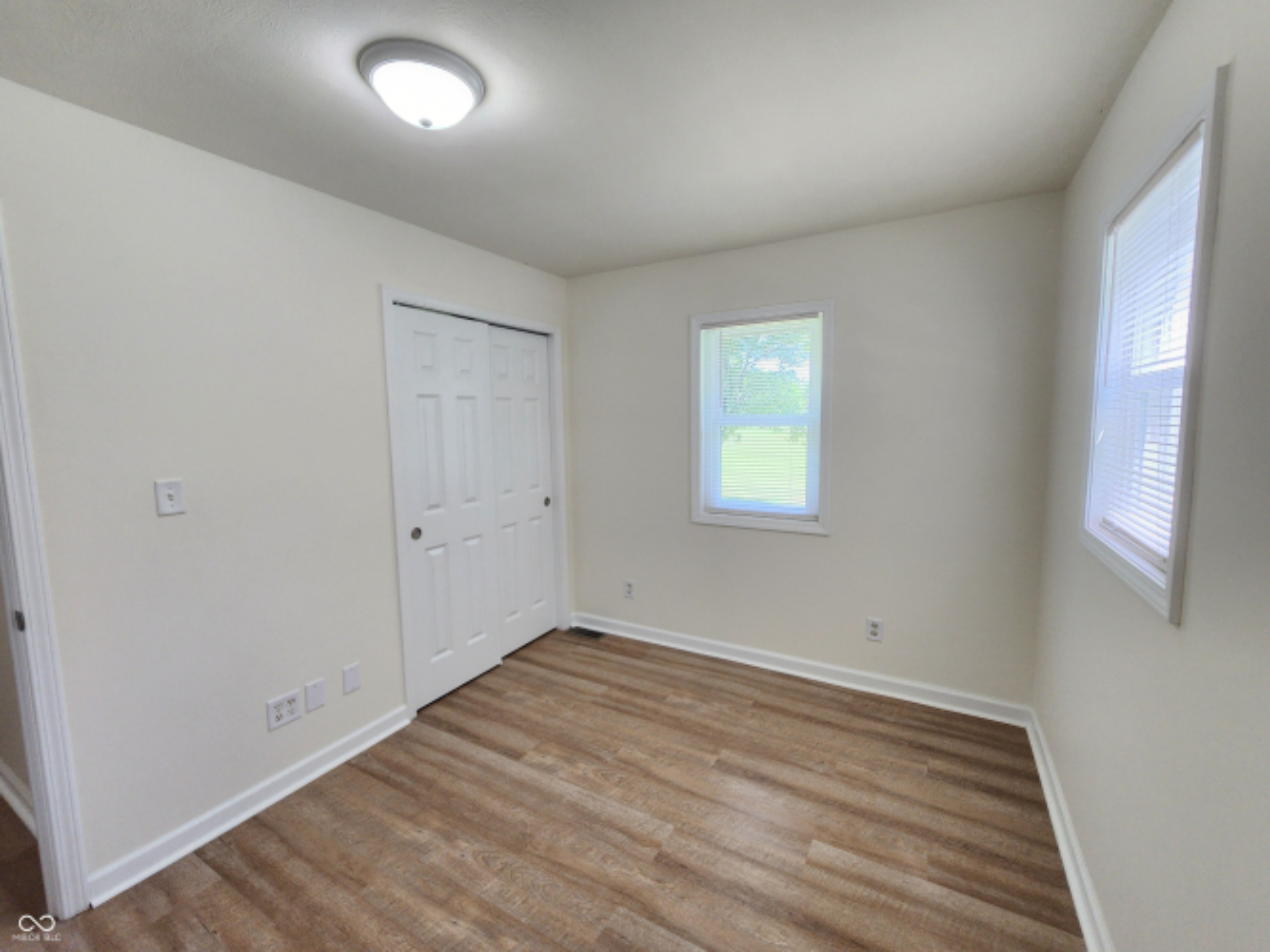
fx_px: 477
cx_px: 635
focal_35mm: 13
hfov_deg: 106.2
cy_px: 476
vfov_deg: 89.9
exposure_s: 1/60
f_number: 2.2
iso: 160
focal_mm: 2.2
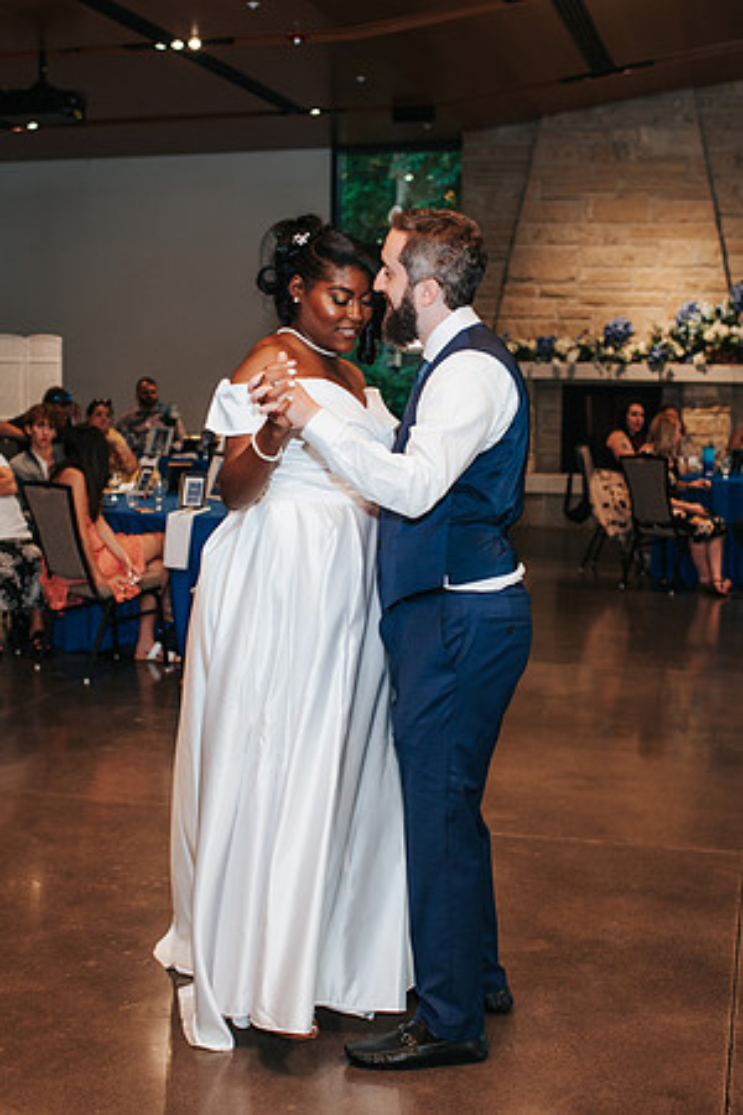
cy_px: 558
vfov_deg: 37.9
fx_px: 1624
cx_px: 364
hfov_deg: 25.8
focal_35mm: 52
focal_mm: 35
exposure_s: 1/160
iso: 500
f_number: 2.8
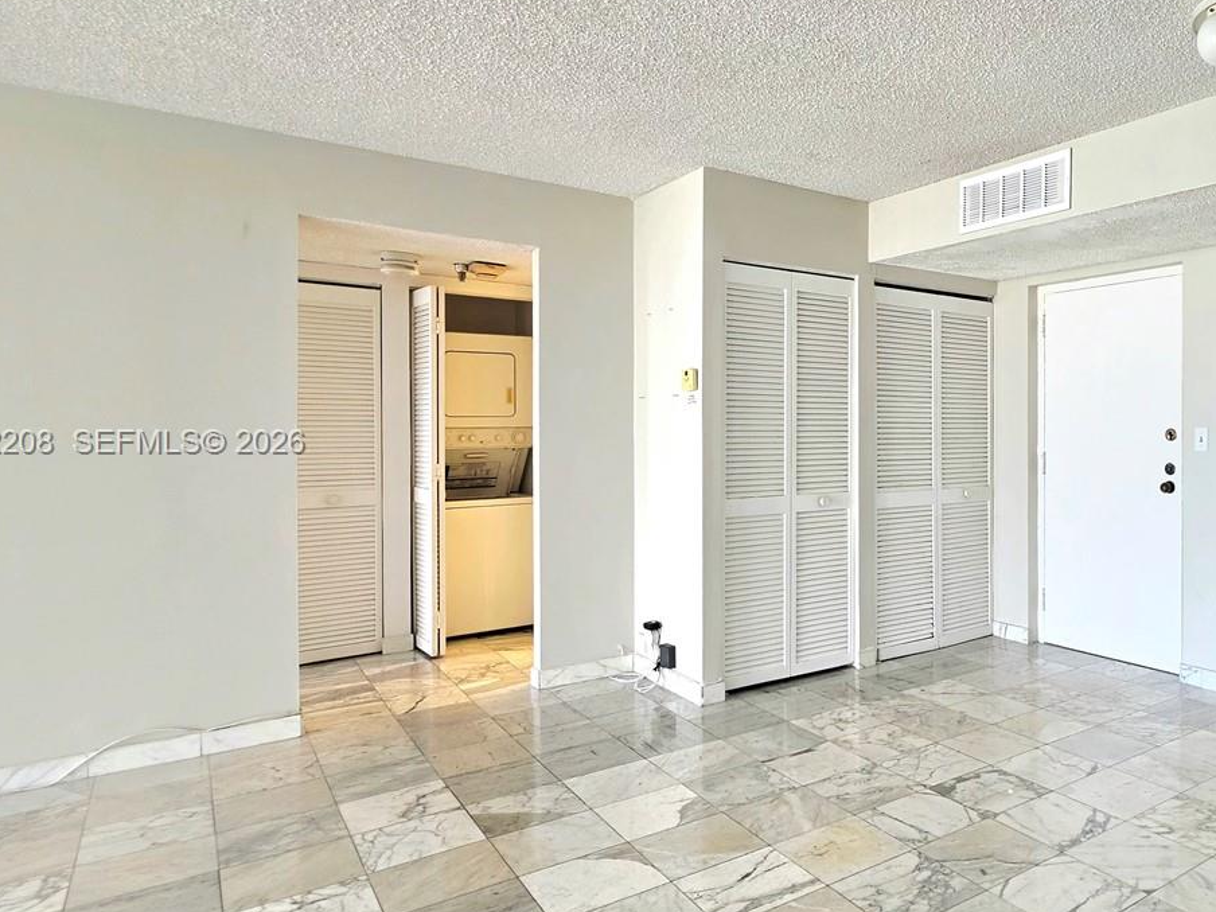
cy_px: 444
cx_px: 962
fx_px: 808
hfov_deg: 67.4
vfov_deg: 58.9
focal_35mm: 23
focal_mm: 2.2
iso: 125
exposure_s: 1/120
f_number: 1.9
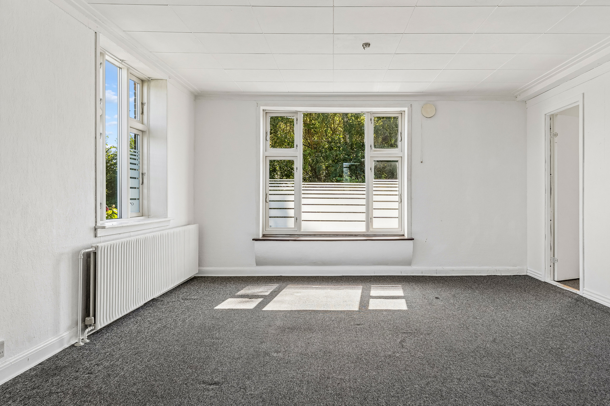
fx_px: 467
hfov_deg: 66.0
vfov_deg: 47.0
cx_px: 341
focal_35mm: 28
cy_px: 197
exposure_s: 1/40
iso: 200
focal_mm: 23.5
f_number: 8
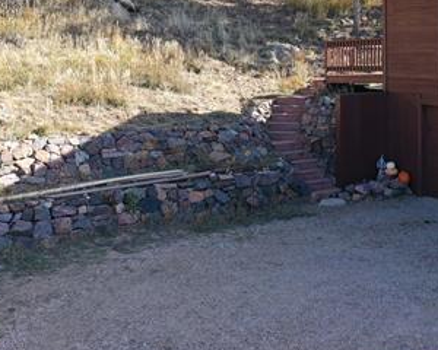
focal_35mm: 56
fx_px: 726
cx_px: 328
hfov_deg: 32.9
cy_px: 69
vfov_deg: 26.6
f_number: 4.5
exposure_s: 1/160
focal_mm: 10.26
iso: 100
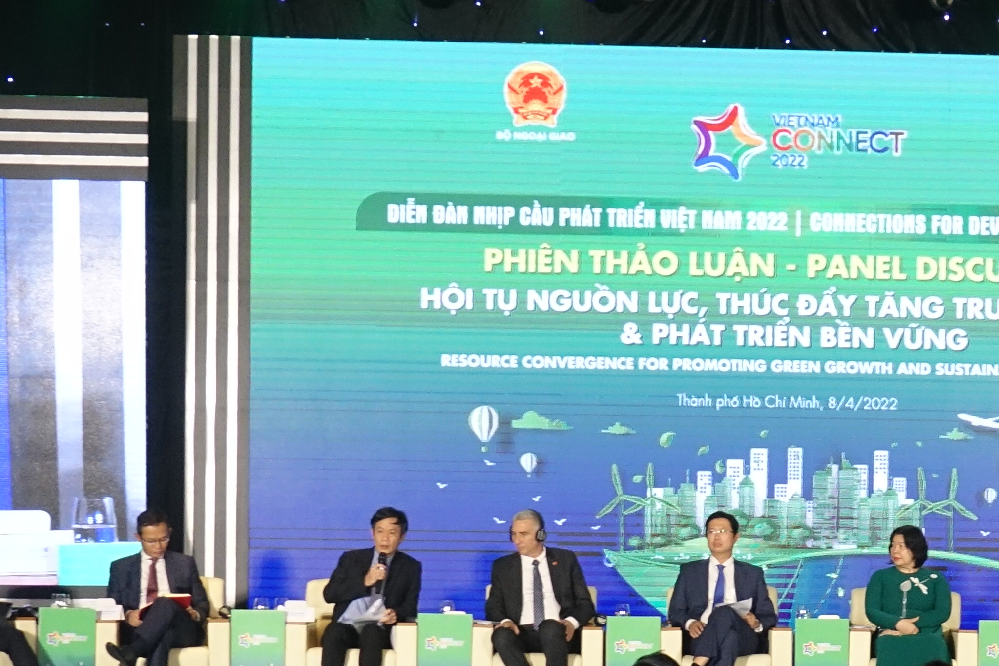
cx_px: 776
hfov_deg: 21.9
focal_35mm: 92
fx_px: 2553
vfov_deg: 14.6
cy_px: 654
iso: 800
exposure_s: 1/160
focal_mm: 12.33
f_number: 2.8
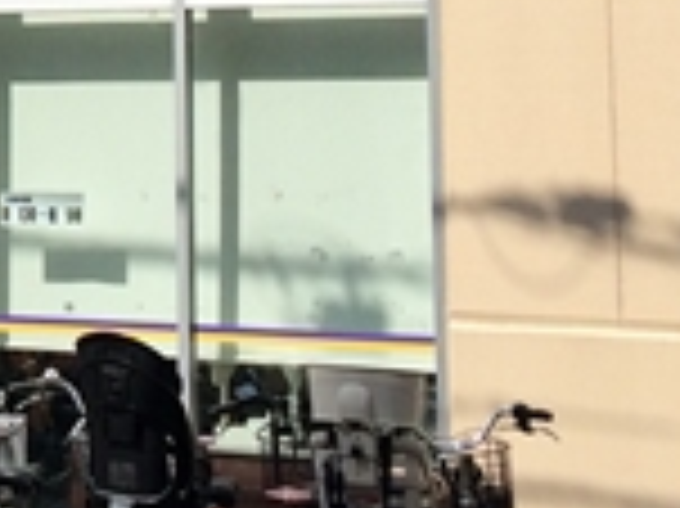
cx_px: -387
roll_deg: -1.8
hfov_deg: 12.1
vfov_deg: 9.4
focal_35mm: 154
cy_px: -225
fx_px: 3023
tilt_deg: +6.8
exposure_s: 1/3425
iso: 32
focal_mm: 4.15
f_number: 2.2
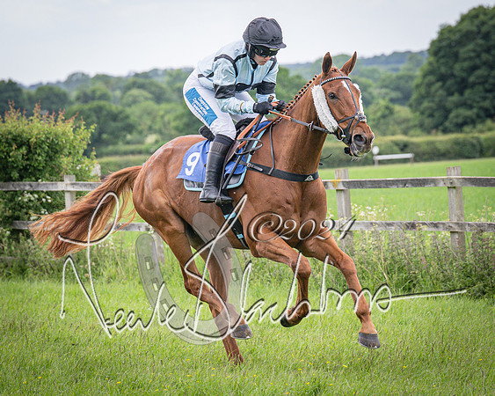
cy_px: 192
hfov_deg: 7.9
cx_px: 205
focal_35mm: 244
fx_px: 3570
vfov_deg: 6.3
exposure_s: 1/1600
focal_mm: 110
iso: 400
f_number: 4
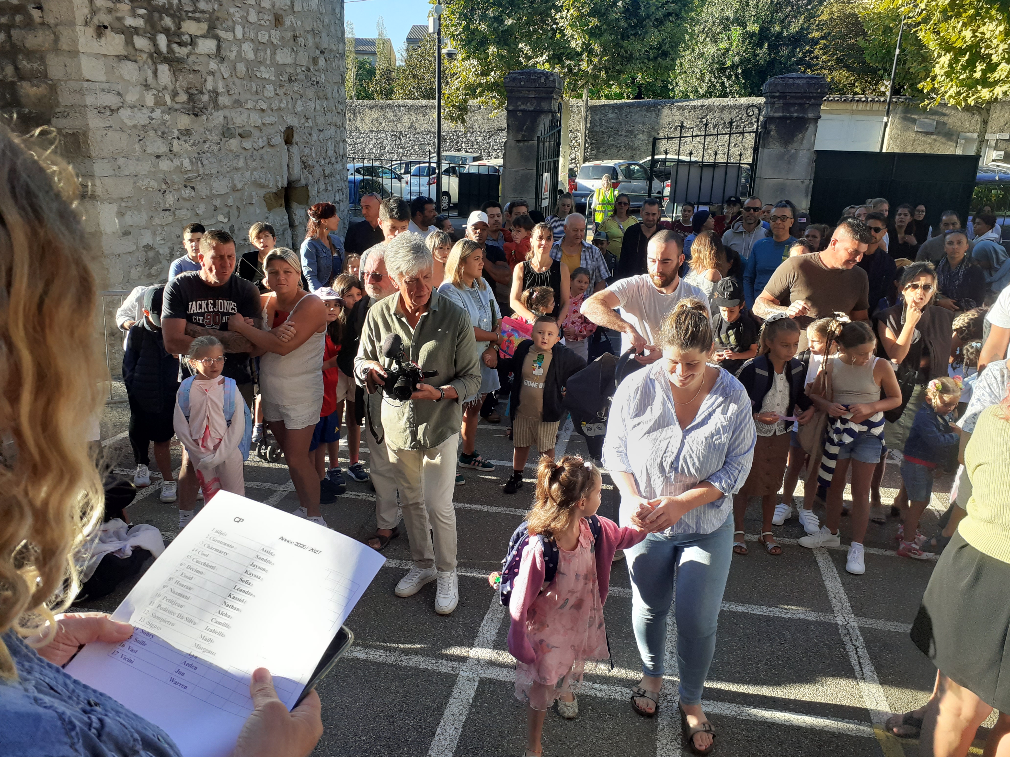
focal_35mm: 27
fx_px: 788
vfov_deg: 51.4
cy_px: 378
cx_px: 505
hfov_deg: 65.3
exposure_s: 1/407
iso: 40
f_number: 1.9
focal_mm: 3.6
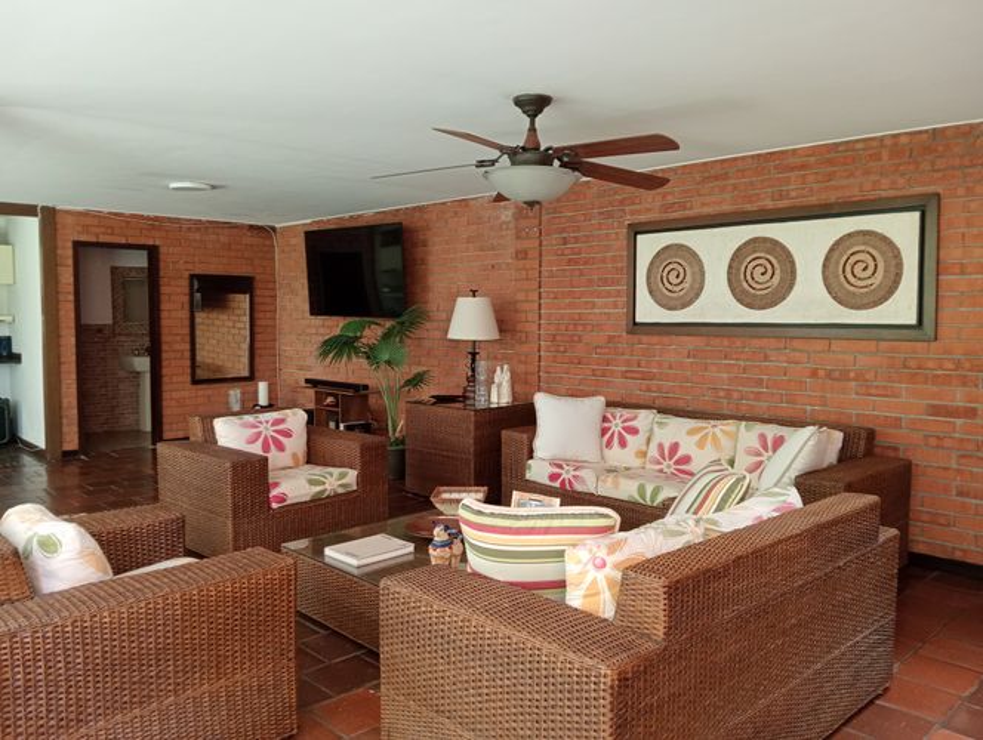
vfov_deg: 49.9
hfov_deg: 63.4
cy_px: 370
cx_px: 492
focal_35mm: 28
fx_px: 796
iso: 401
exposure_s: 1/33.3
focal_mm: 3.98
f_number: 1.8
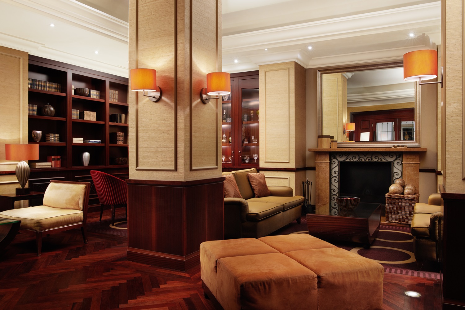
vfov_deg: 46.4
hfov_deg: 65.5
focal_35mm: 28
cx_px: 232
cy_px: 155
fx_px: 362
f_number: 16
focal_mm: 28
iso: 320
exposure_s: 1/250
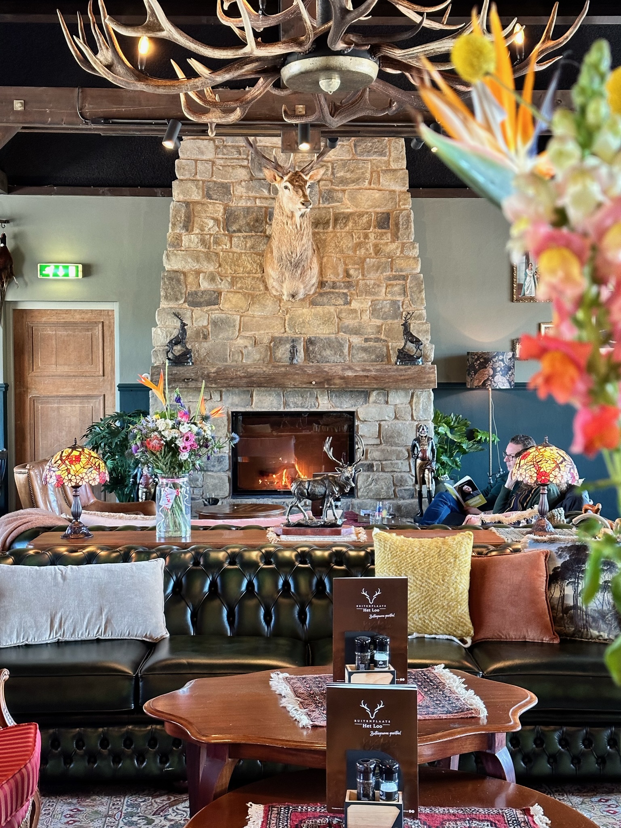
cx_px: 310
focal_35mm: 48
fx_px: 1148
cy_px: 414
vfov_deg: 39.7
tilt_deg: -3.0
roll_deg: +0.5
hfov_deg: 30.3
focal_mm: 6.86
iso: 250
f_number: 1.78
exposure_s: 1/50
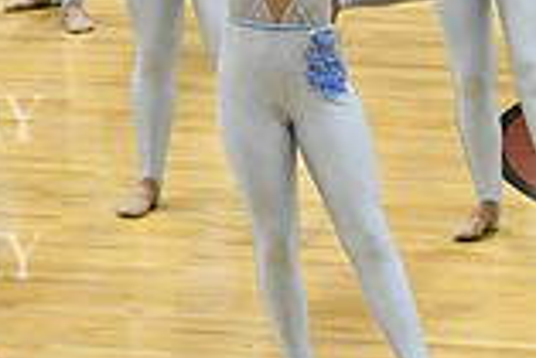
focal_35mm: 388
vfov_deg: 3.5
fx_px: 5782
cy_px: 49
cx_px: -451
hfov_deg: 5.2
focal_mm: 70
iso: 5000
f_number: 4
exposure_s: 1/400
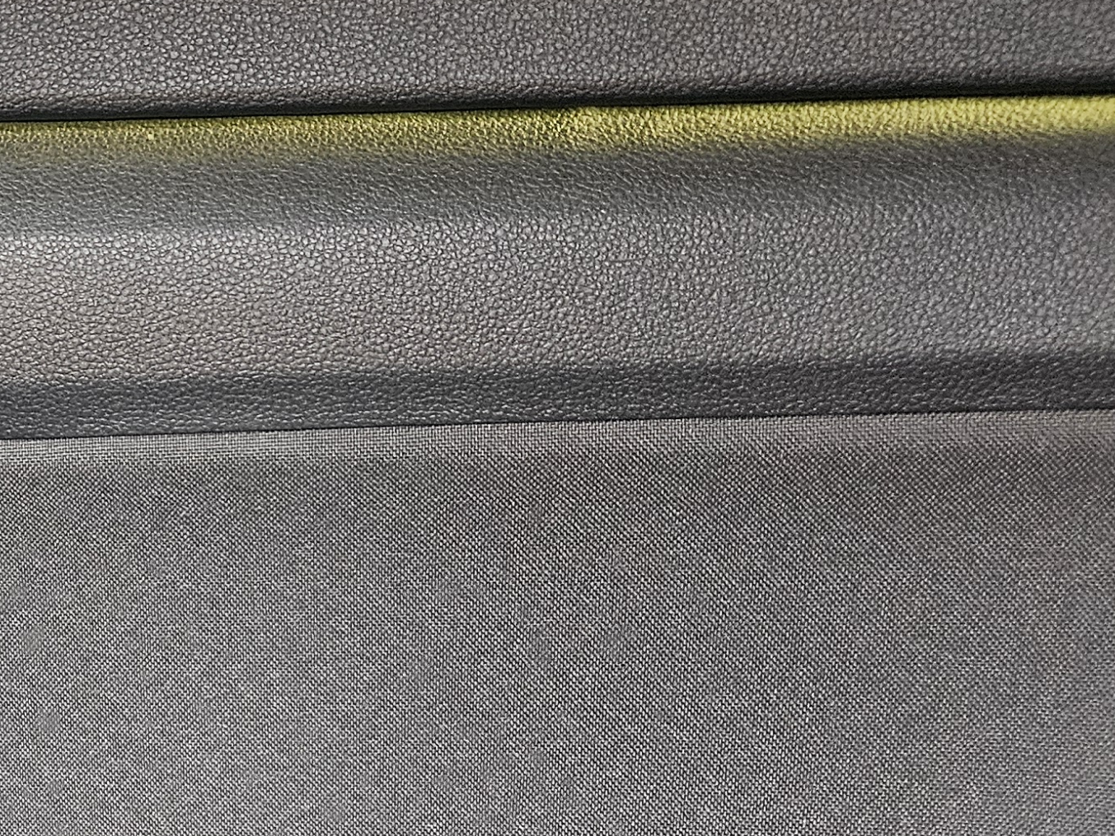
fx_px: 2191
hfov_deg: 24.4
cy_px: 620
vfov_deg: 21.4
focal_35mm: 68
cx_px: -391
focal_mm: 5.4
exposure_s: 1/60
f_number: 1.8
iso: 640
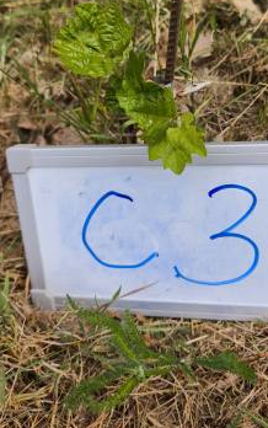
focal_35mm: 35
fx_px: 408
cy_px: 153
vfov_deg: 54.5
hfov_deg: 36.1
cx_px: 173
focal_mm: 6.57
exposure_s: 1/1393
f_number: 1.6
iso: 50
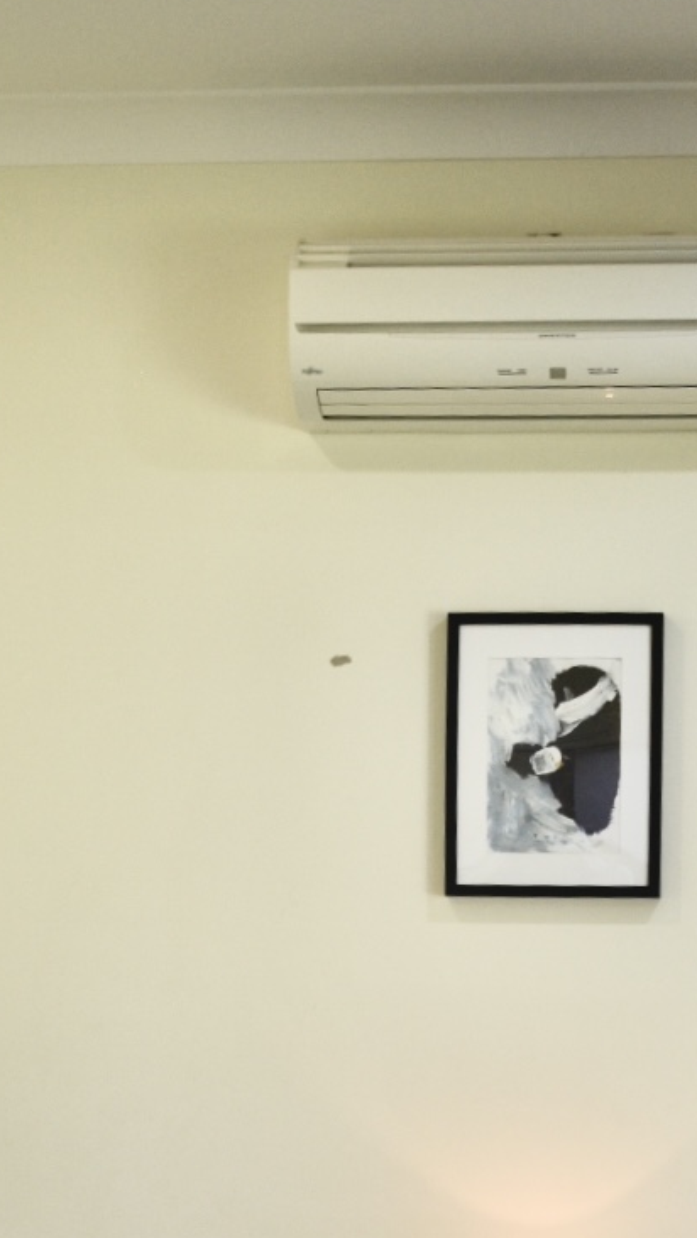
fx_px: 3415
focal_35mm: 104
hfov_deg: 11.6
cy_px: 1229
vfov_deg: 19.9
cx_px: 453
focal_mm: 32
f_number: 4.5
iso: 450
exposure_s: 1/60
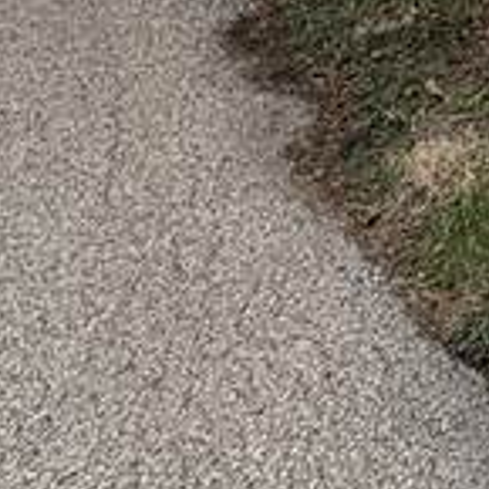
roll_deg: +0.1
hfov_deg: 15.3
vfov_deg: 13.2
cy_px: -789
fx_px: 1311
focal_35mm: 82
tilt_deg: +13.0
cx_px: 1072
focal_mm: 2.22
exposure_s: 1/99
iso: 50
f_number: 2.2
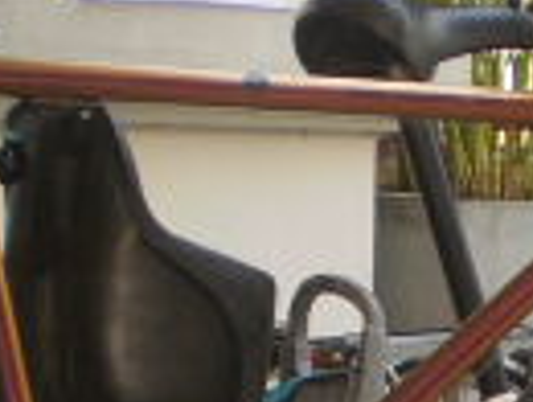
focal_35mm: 177
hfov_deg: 11.1
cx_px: 504
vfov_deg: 8.3
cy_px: 546
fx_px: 2730
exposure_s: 1/125
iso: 64
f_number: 3.1
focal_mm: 6.3
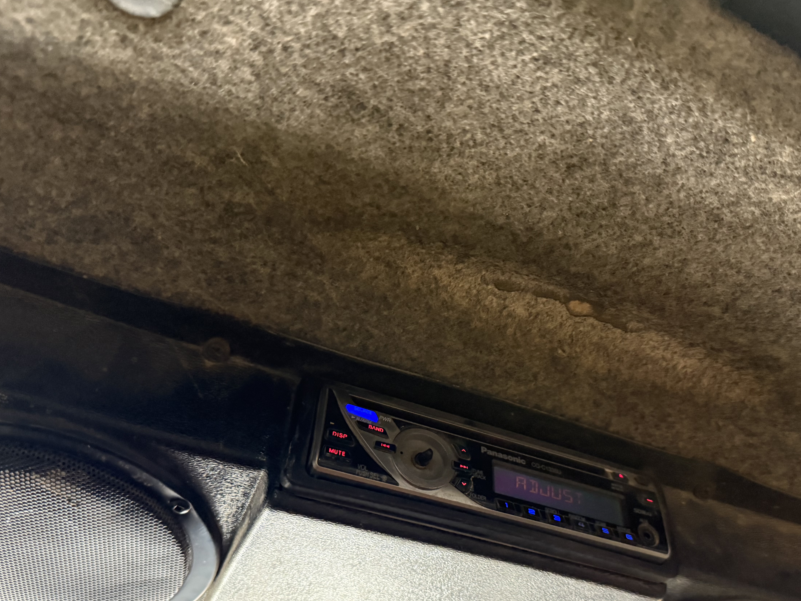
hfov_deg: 58.2
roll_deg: -4.4
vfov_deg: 45.0
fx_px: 717
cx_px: 443
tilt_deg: +37.1
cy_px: 378
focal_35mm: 31
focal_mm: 6.76
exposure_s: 1/60
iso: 800
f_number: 1.78
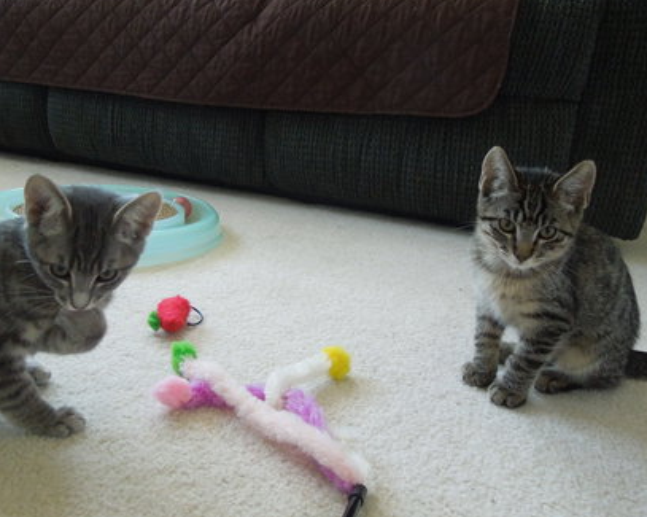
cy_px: 228
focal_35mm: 30
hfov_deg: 58.8
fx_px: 574
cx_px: 320
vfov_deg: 48.4
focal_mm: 4.5
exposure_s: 1/50
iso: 800
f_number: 3.3
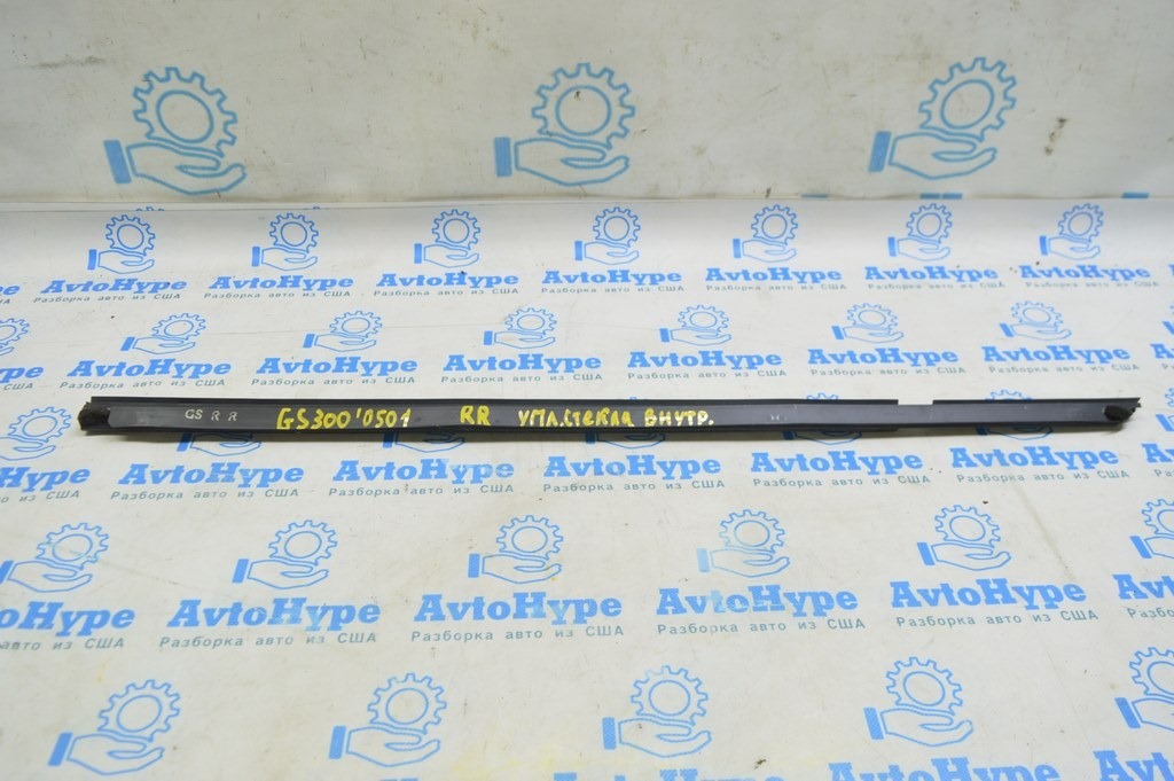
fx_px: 978
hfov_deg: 62.0
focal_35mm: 30
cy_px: 390
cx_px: 587
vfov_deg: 43.5
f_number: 5.6
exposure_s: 1/20
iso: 400
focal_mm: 20
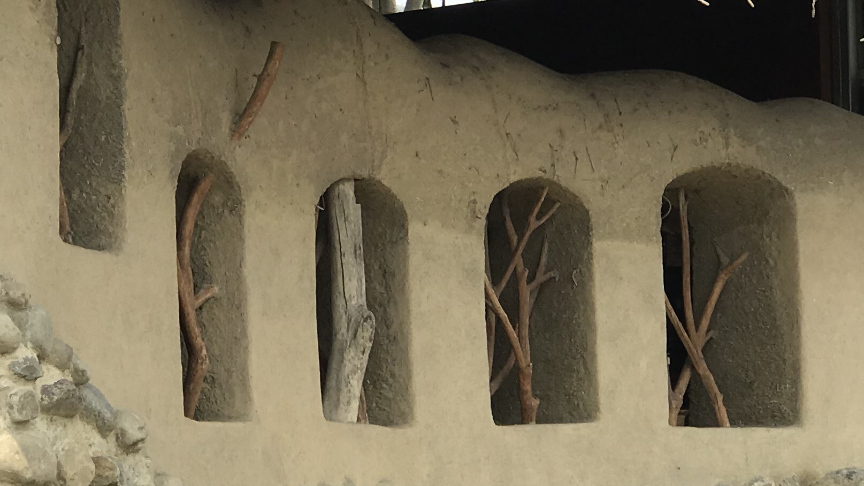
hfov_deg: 13.8
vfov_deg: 7.8
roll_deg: +0.9
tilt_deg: +4.5
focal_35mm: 155
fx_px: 3552
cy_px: 159
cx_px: 209
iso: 20
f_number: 2.8
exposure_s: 1/429
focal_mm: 6.6
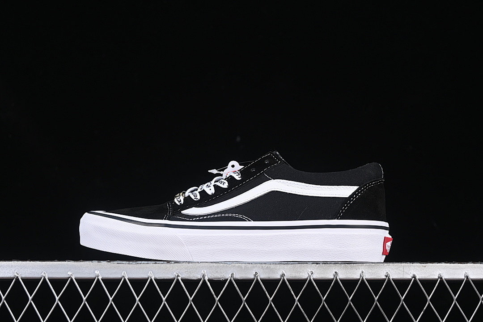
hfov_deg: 28.1
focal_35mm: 72
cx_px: 242
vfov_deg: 18.9
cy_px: 161
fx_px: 966
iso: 160
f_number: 6.3
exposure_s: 1/60
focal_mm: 48
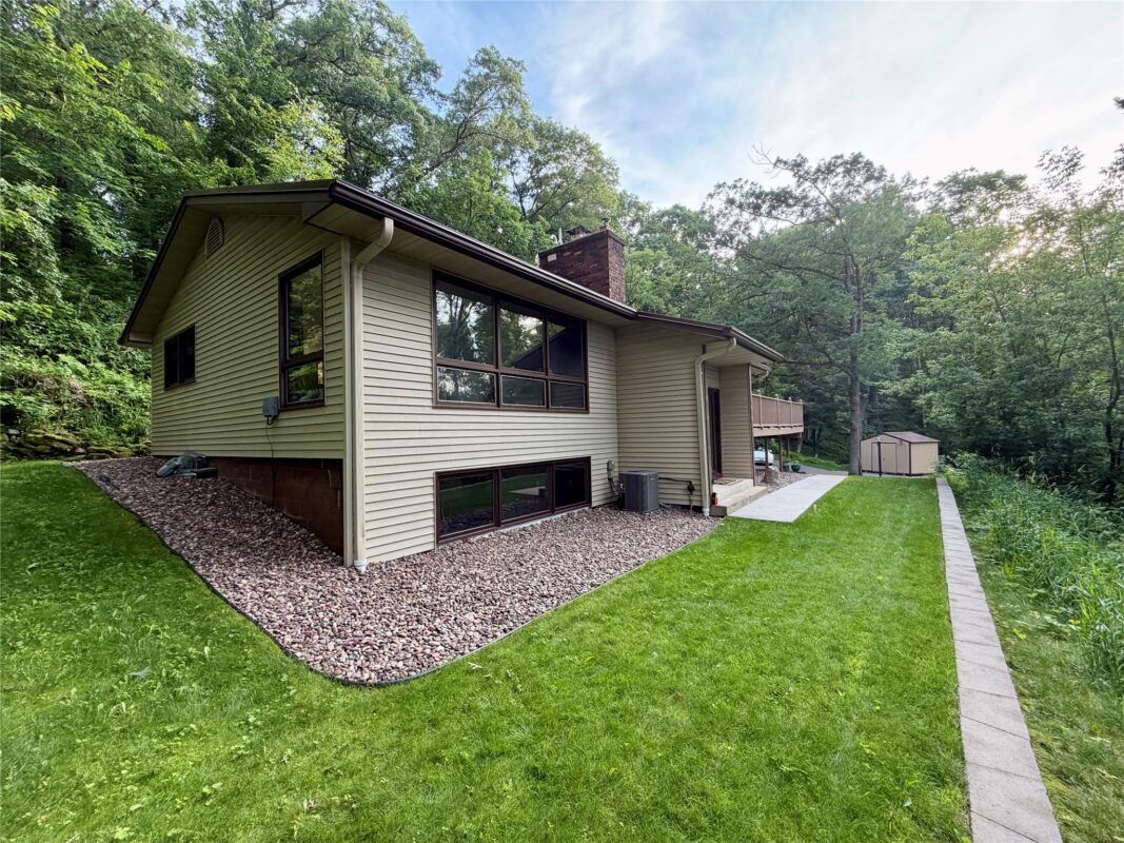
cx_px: 562
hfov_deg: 102.1
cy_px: 422
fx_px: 455
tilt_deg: +0.3
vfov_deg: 85.7
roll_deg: +2.1
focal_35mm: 14
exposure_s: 1/121
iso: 100
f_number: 2.2
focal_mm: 2.22
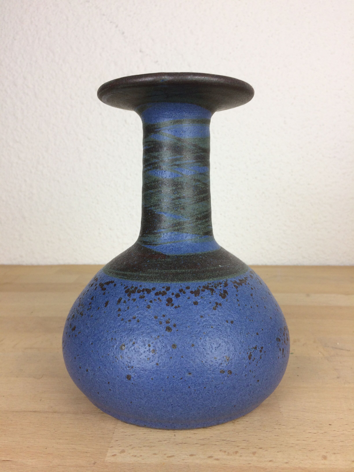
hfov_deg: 48.2
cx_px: 177
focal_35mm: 29
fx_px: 395
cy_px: 236
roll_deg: +1.5
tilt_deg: -9.9
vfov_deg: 61.7
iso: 64
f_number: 2.2
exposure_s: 1/100
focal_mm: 4.15
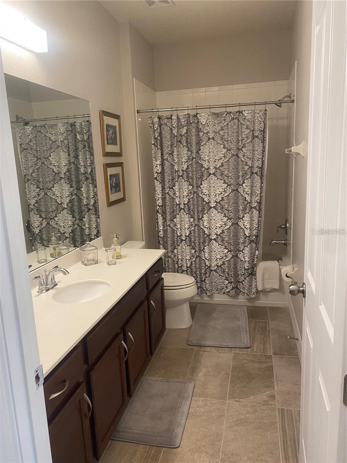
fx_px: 348
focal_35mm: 26
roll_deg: +2.8
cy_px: 232
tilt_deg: -11.2
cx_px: 174
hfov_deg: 53.1
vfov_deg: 67.3
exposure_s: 1/60
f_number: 1.8
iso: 125
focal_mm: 4.25
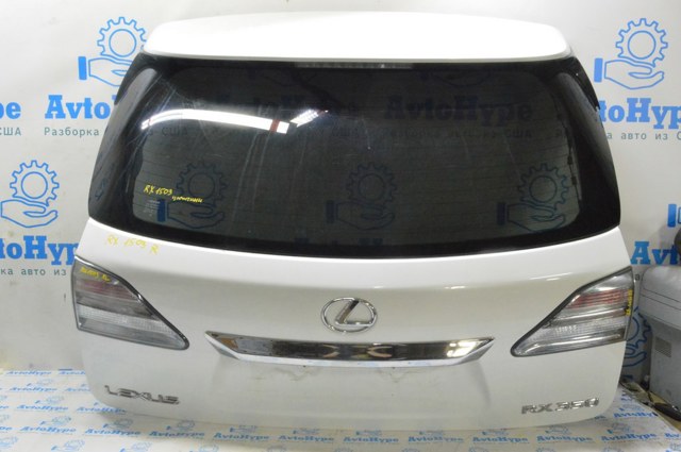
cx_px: 340
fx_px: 652
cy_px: 226
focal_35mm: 34
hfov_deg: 55.2
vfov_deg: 38.3
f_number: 20
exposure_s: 1/15
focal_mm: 23
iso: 6400
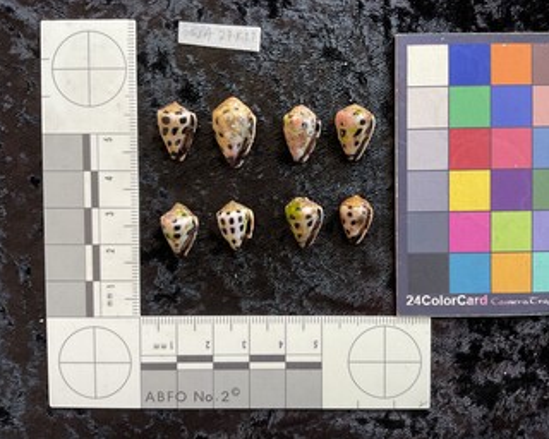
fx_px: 504
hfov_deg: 57.1
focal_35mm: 31
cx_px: 293
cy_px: 217
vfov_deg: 47.1
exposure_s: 1/120
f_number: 1.8
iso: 64
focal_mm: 3
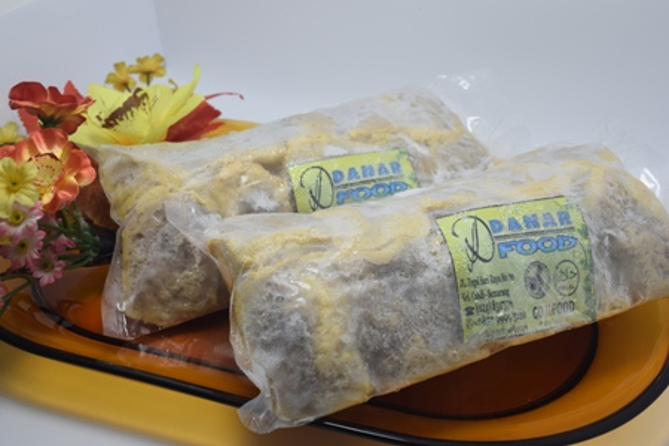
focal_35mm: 40
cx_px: 334
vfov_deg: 33.0
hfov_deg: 47.9
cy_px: 223
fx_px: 753
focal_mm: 27
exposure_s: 1/250
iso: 280
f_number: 8
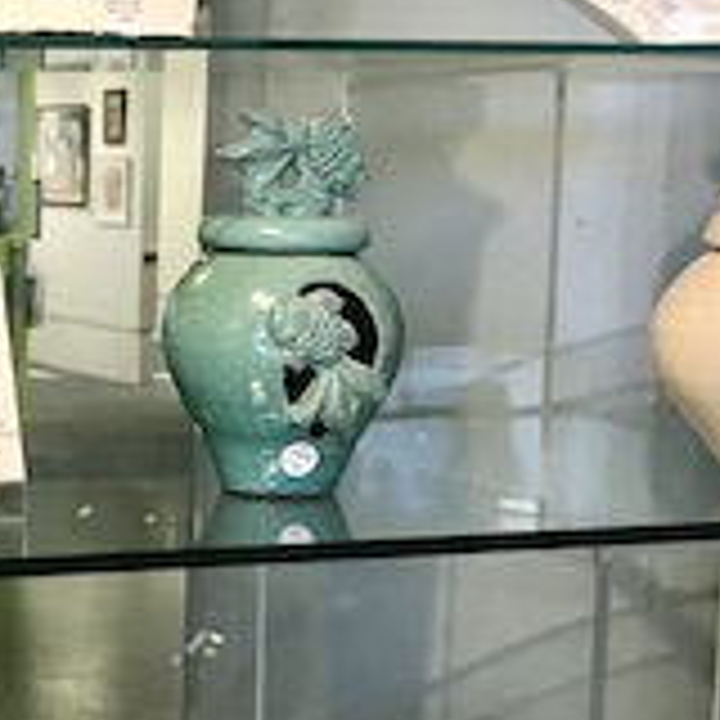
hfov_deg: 17.6
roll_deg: -0.2
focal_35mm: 93
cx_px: -198
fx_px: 2188
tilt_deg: -7.3
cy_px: 472
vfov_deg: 18.6
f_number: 1.8
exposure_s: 1/30
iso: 32
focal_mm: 3.99
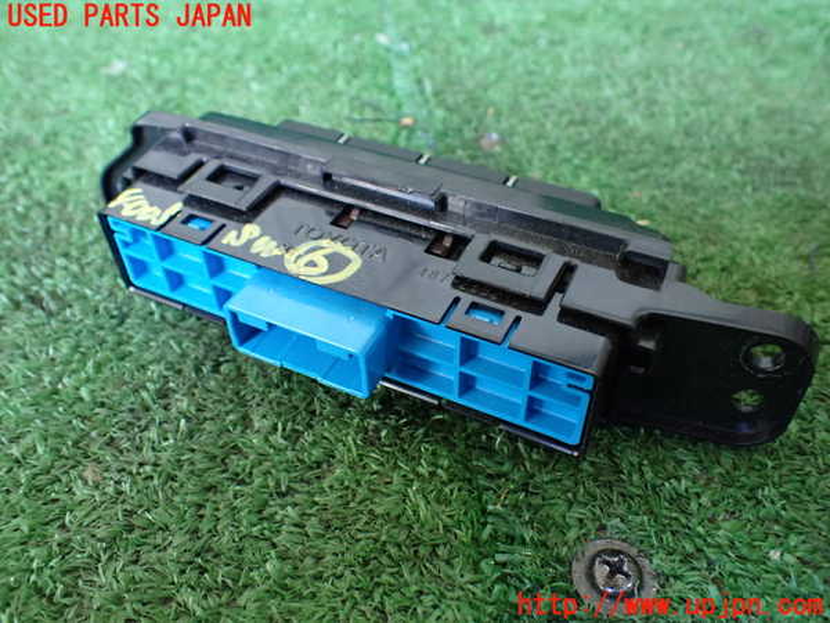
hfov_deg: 60.0
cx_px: 415
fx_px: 719
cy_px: 312
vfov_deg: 46.8
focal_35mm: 30
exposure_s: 1/100
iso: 800
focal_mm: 5.4
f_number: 2.3
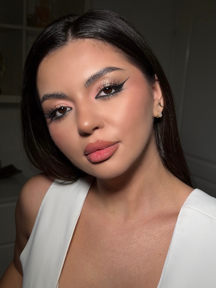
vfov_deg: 39.7
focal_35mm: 48
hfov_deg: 30.3
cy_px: 144
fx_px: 399
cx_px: 108
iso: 64
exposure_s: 1/297
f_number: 1.78
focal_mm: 6.76
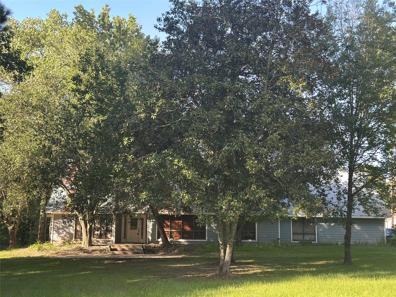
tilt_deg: +9.1
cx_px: 198
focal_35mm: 48
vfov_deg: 30.3
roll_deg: -0.9
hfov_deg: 39.7
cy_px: 148
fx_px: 549
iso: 80
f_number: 1.78
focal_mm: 6.86
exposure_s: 1/384
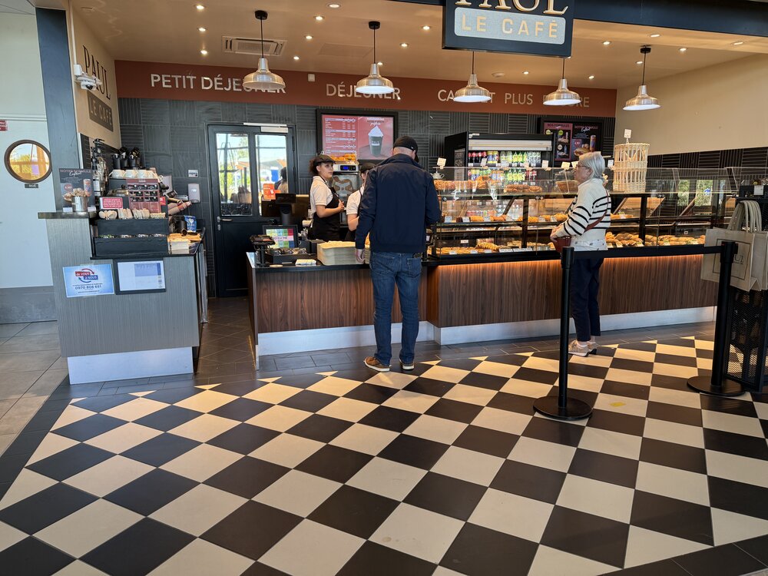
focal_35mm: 24
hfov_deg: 71.6
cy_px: 288
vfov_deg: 56.8
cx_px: 384
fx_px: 532
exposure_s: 1/100
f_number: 1.78
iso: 80
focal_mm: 6.76
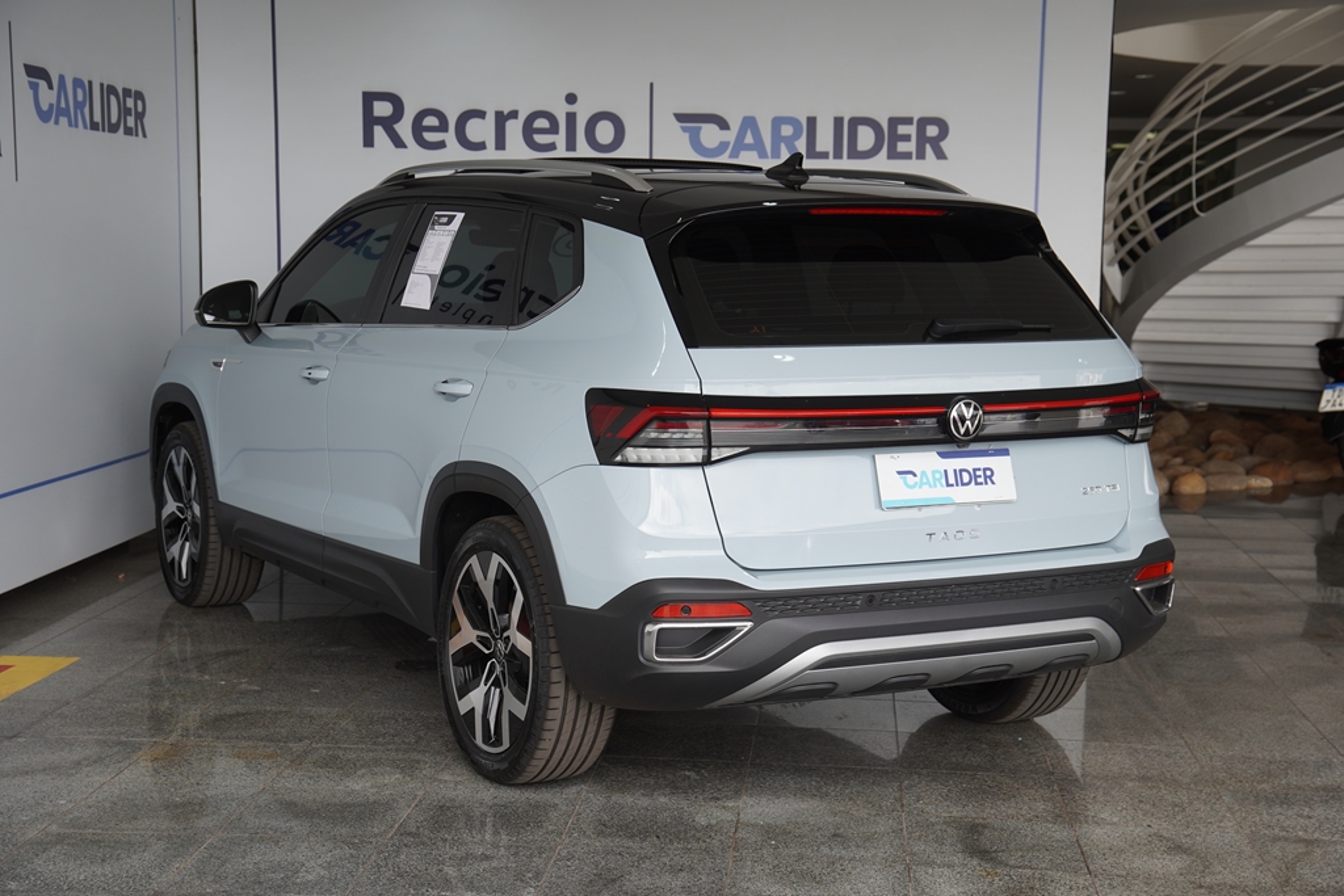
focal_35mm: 54
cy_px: 448
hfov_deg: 36.9
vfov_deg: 25.1
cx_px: 672
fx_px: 2016
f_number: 4
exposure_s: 1/160
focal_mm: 36
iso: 100
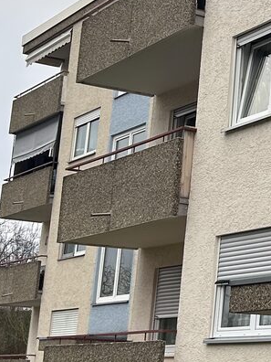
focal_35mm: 105
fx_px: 1096
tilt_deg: +15.0
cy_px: 96
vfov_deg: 18.6
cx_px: 441
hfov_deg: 13.1
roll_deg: -1.8
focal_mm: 5.7
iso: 50
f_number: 1.5
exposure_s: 1/458
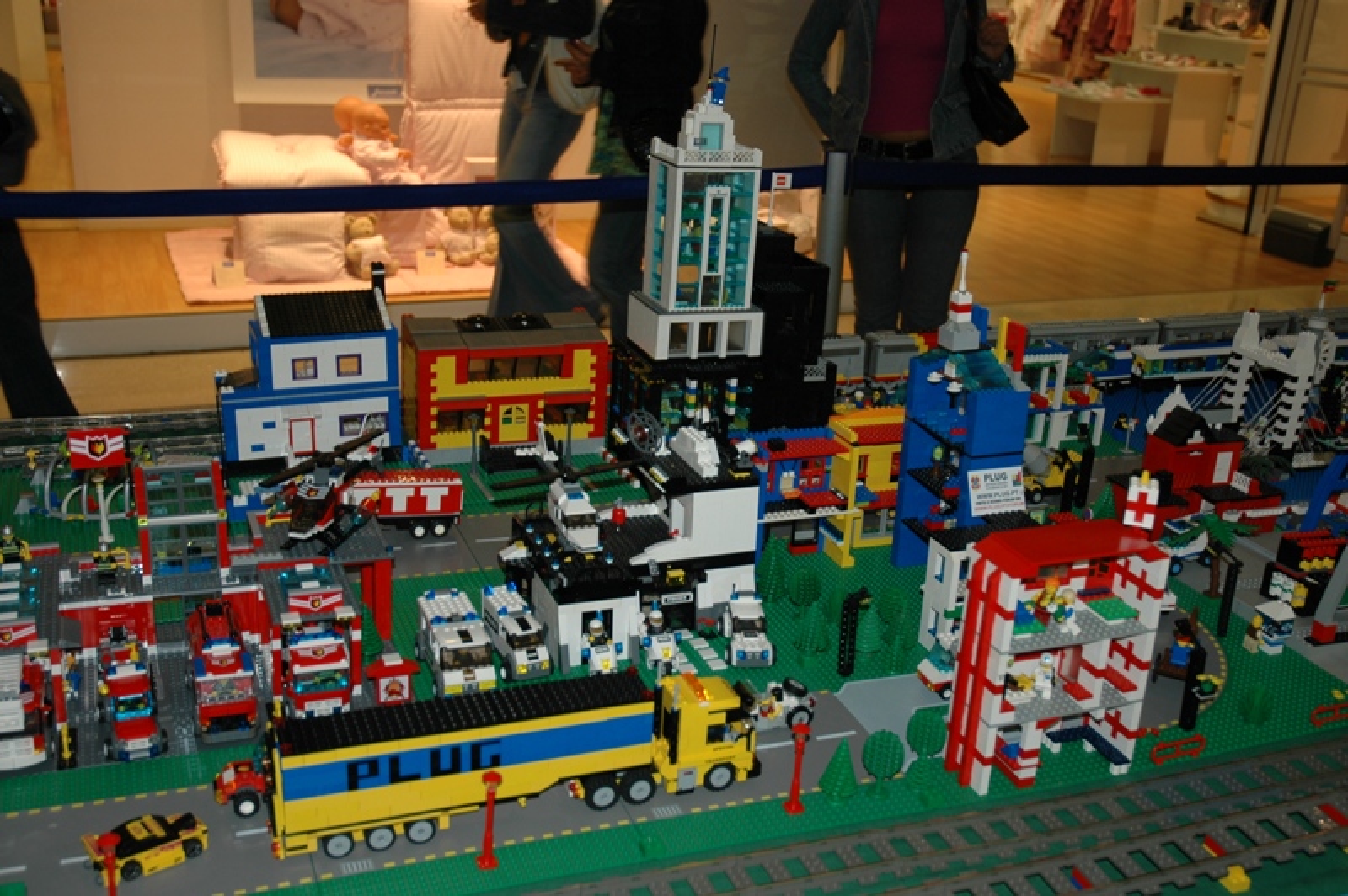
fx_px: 1515
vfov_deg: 33.0
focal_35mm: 40
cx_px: 674
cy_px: 448
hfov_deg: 48.0
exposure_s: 1/60
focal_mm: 27
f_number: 3.8
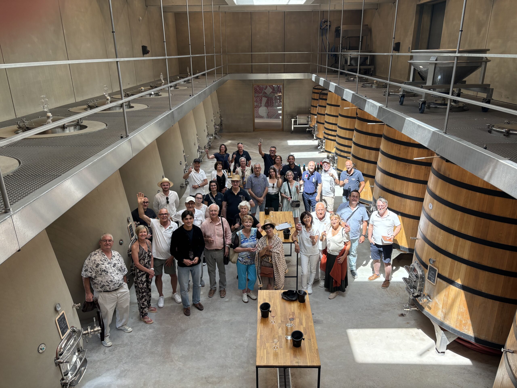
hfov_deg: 67.3
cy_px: 194
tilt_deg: -21.1
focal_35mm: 26
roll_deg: +0.8
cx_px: 258
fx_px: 388
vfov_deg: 53.1
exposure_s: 1/387
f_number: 1.6
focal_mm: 5.96
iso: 50
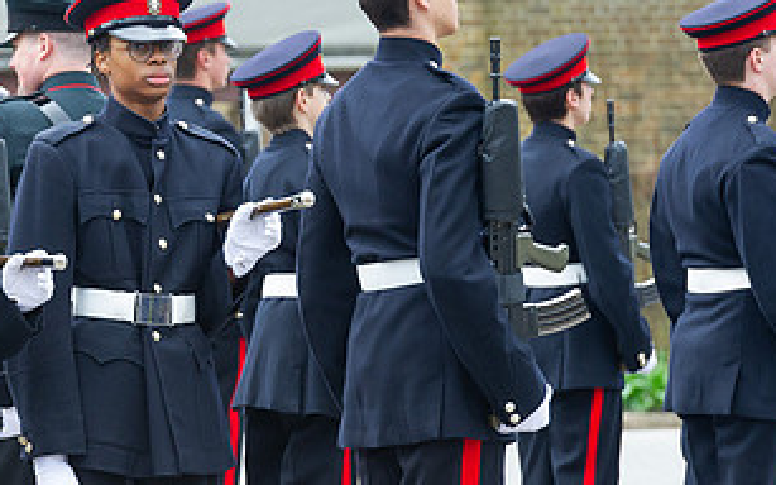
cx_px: 162
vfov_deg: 3.3
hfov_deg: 5.2
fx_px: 8503
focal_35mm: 402
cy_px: 252
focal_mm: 200
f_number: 6.3
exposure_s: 1/250
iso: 1100
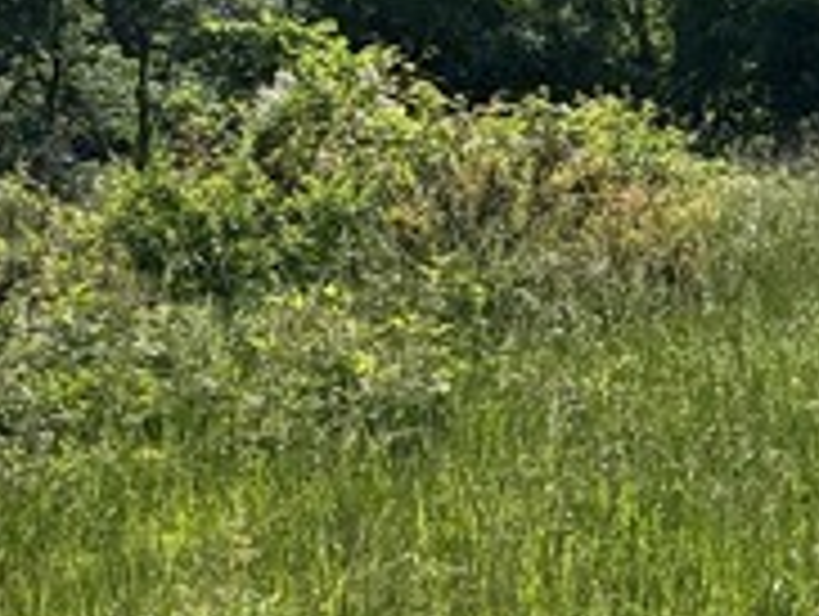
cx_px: 1940
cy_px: 243
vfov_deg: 10.2
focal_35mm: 146
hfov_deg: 11.3
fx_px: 3459
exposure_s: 1/7194
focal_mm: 5.96
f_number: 1.6
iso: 50
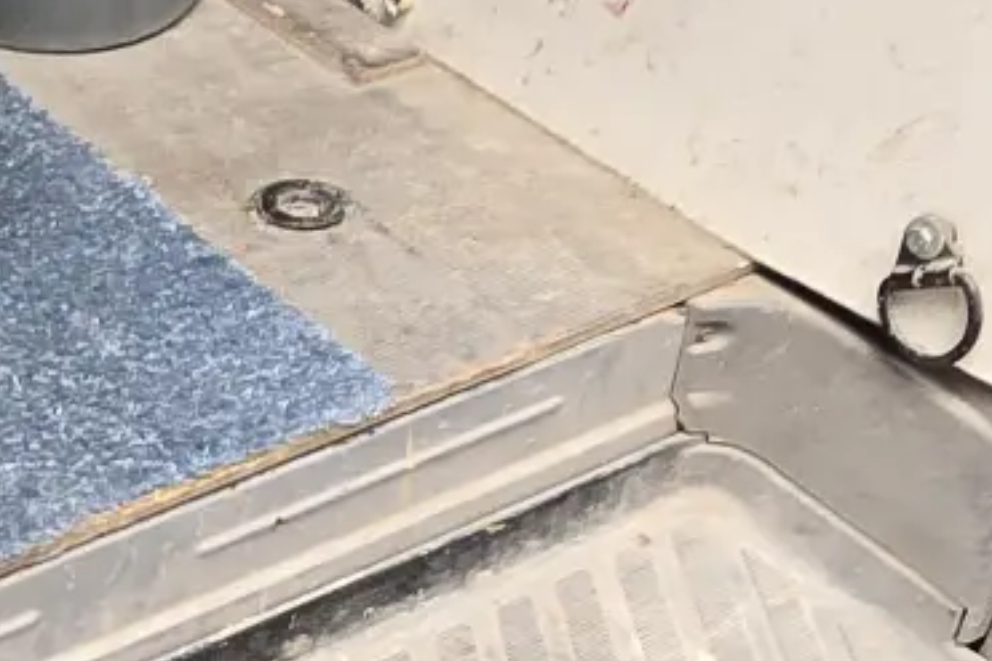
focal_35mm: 70
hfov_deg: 27.8
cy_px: 757
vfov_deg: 18.6
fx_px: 1928
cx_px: 96
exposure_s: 1/50
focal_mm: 2.2
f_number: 2.2
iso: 80
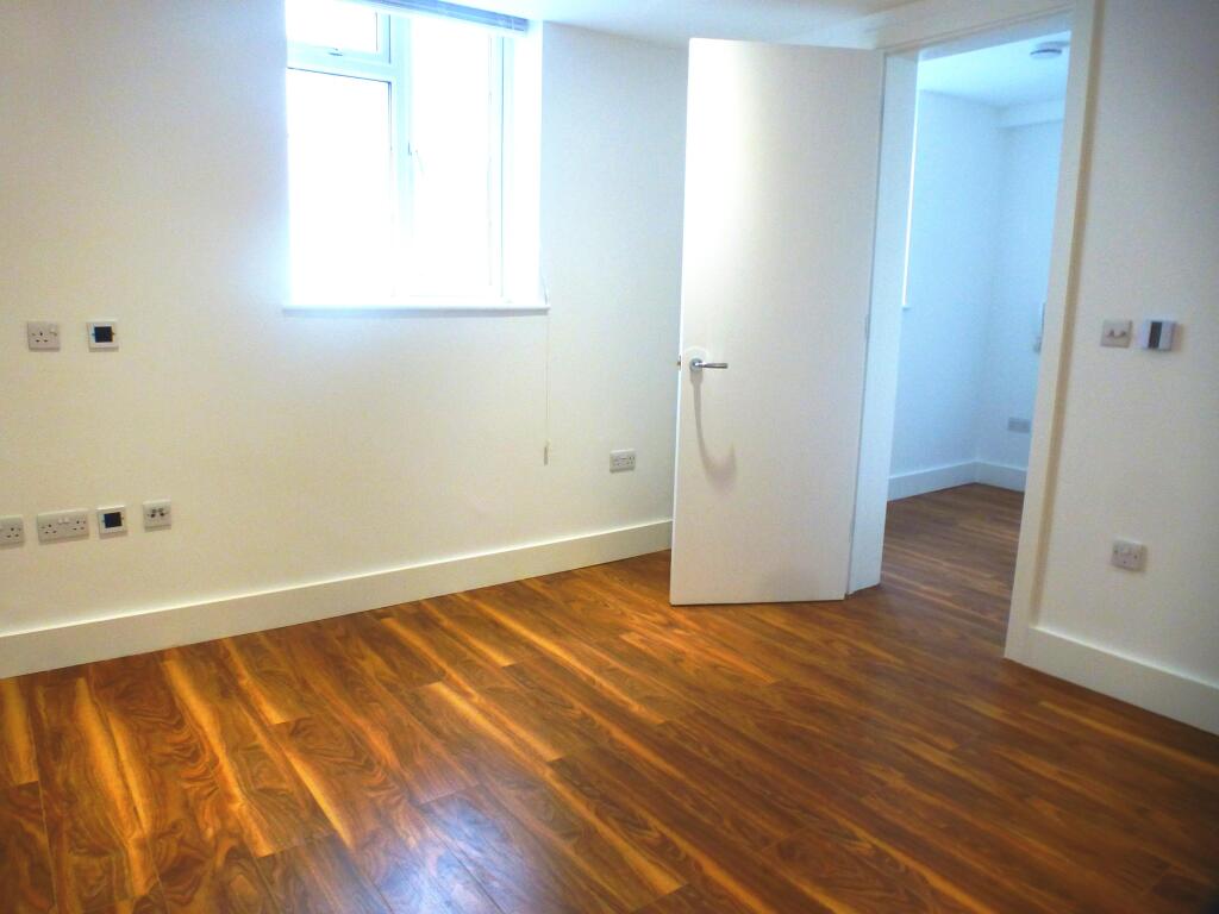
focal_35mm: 24
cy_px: 457
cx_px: 610
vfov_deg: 56.8
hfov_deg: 71.6
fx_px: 845
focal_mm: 4.3
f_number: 3.3
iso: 400
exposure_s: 1/25
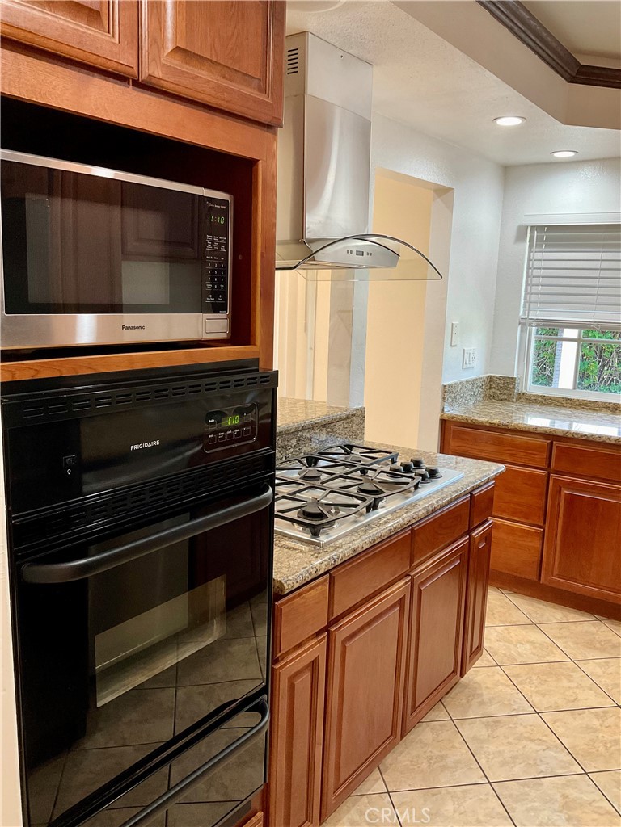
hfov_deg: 48.2
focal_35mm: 29
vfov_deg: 61.7
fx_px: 694
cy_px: 414
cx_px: 310
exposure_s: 1/60
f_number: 1.8
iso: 80
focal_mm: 3
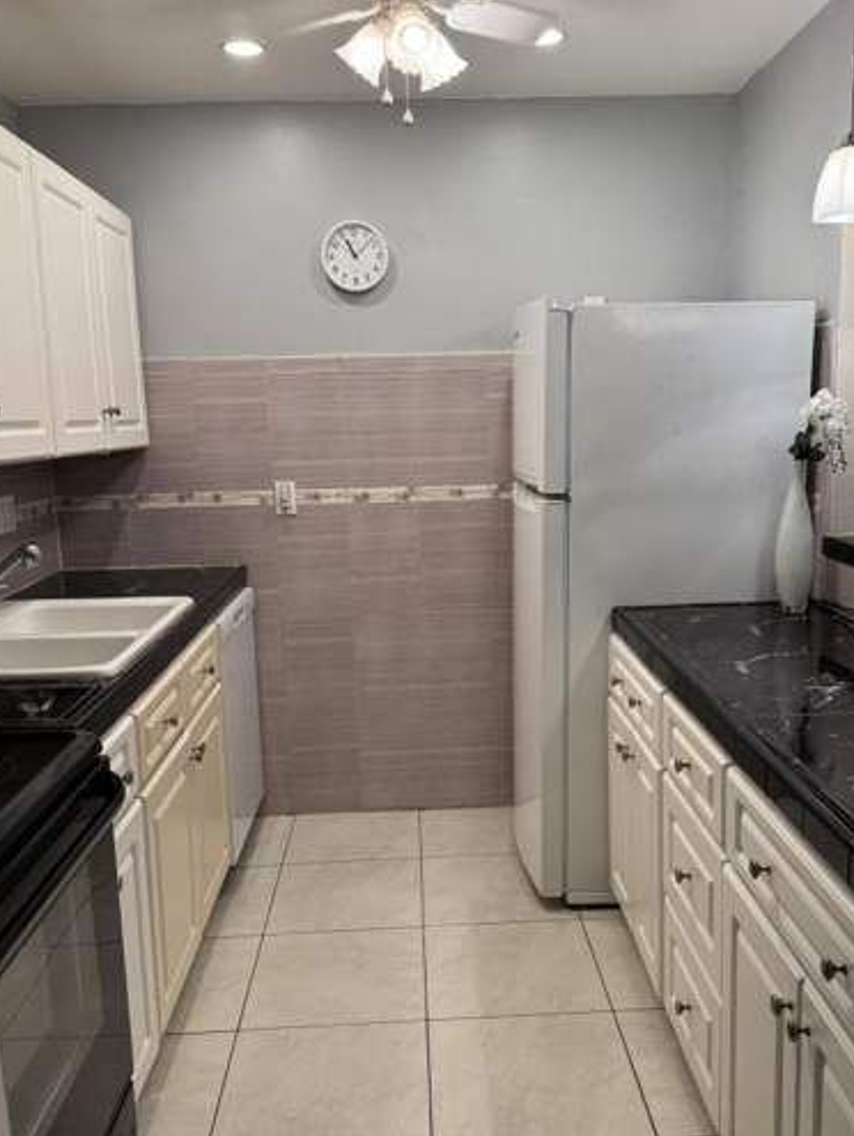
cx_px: 461
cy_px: 588
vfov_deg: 58.3
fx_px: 1018
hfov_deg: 45.5
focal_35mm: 31
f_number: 1.78
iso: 160
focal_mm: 6.76
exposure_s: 1/120
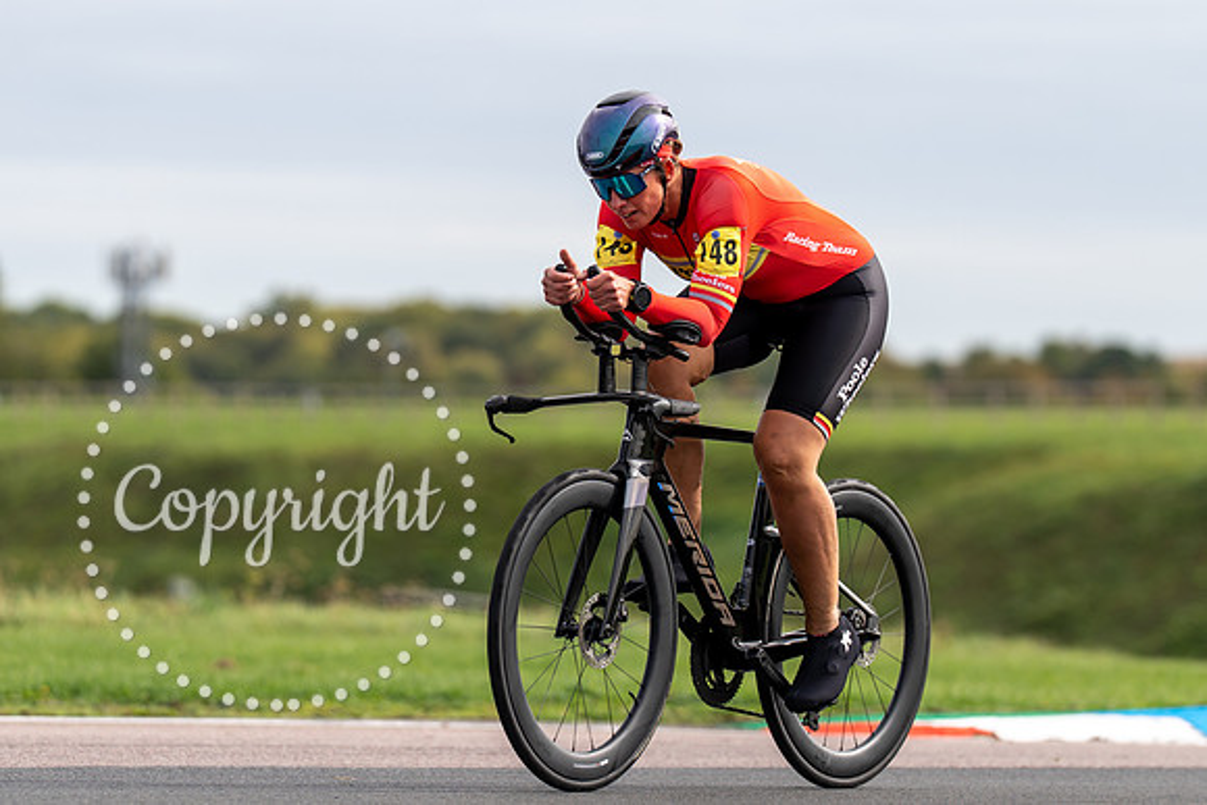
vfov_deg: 5.3
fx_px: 8754
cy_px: 408
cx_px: 667
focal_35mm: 261
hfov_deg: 7.9
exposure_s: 1/1000
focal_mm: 191
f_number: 3.5
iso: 125
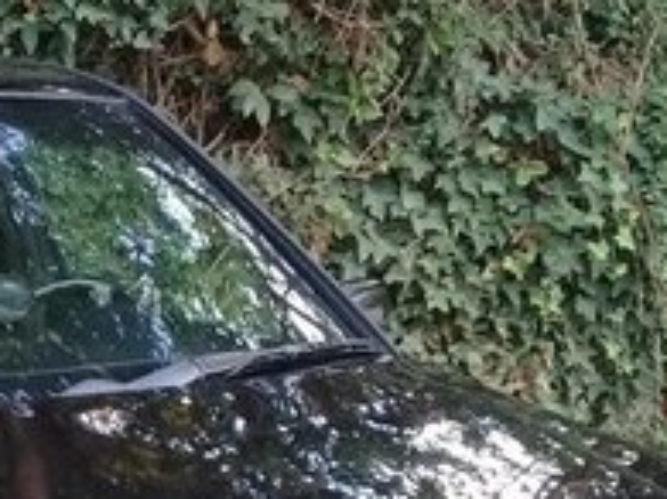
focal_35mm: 105
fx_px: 2022
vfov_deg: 13.5
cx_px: -17
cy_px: 682
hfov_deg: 18.2
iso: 80
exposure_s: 1/100
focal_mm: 3.3
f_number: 2.2
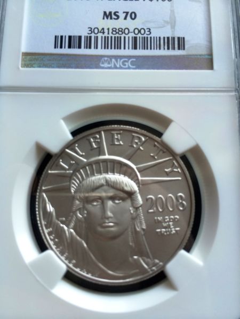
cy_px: 160
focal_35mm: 30
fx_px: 277
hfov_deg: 46.8
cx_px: 120
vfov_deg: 60.0
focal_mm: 4.12
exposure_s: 1/30
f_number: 2.2
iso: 40
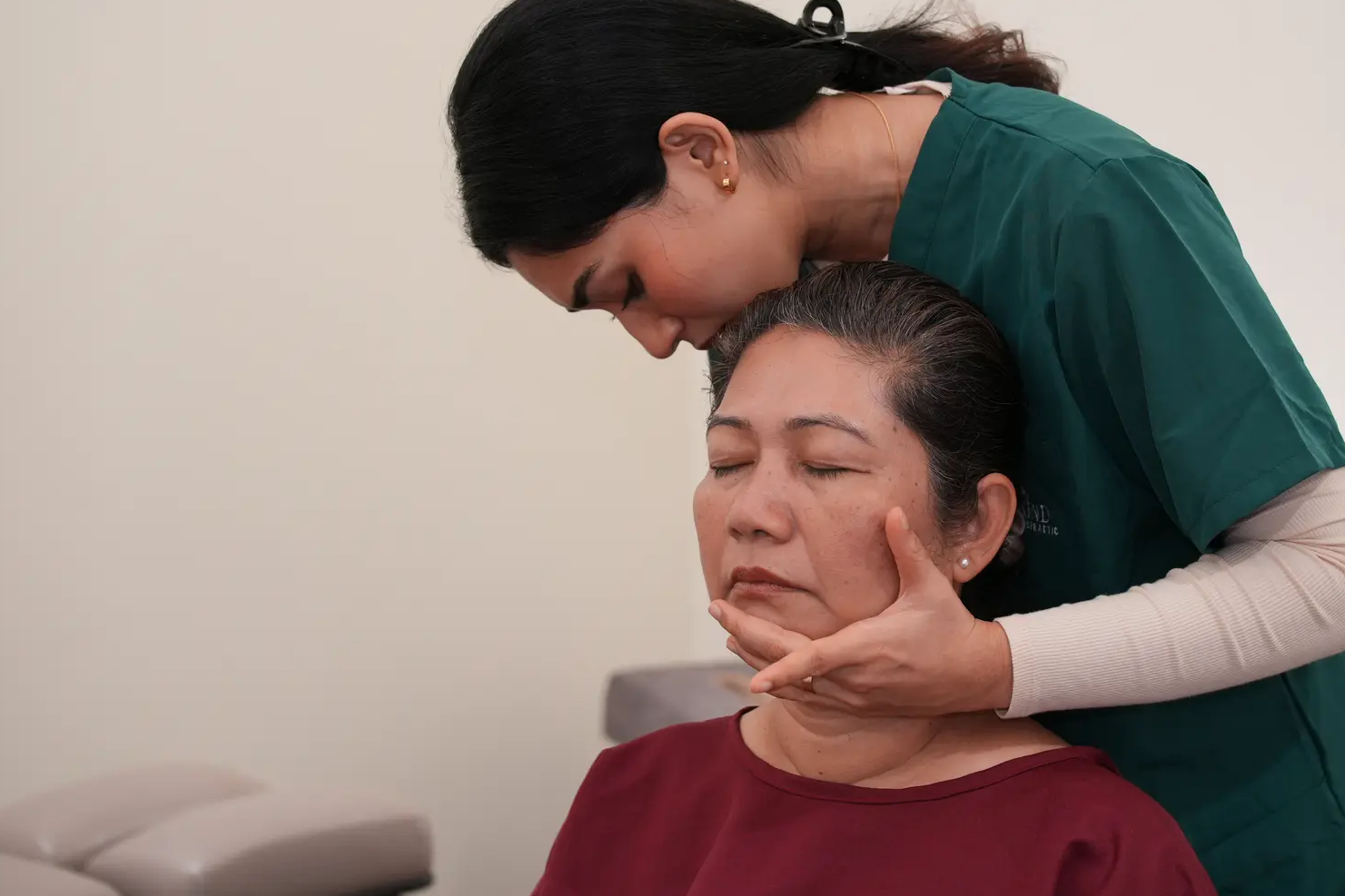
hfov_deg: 30.2
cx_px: 756
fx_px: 2489
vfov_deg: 20.4
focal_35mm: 67
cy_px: 367
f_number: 2.8
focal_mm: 35
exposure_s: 1/160
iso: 800
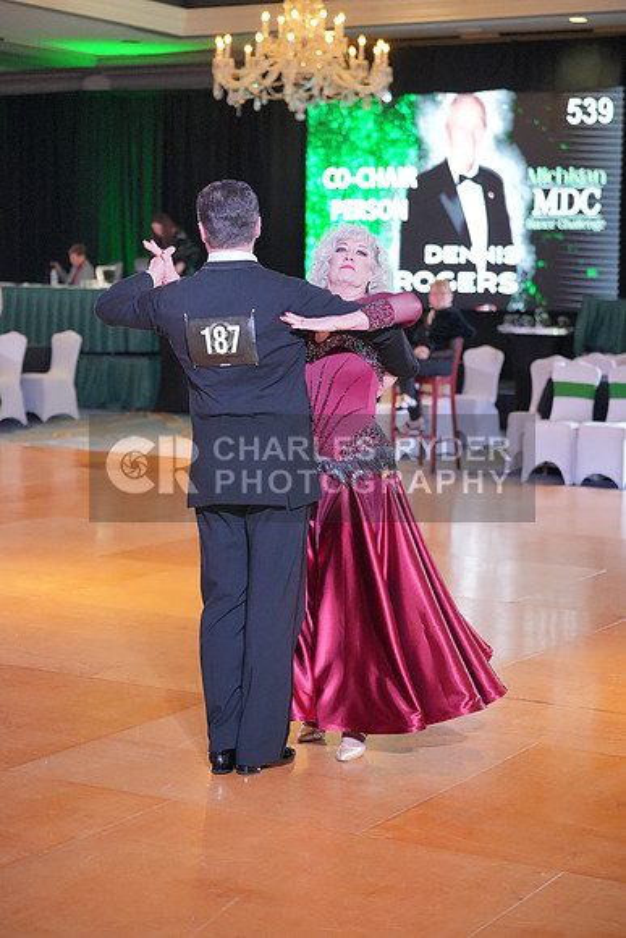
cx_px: 313
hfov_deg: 19.5
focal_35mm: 70
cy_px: 469
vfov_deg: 28.8
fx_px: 1825
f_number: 3.2
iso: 6400
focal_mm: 70
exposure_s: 1/500
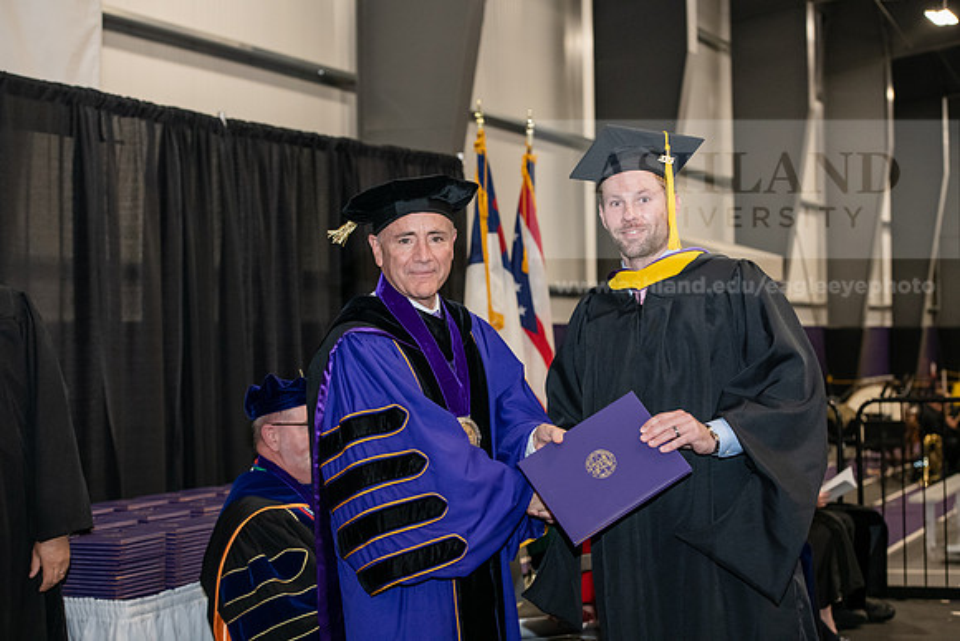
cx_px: 480
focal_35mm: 70
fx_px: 1867
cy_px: 320
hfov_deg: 28.8
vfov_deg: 19.5
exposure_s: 1/200
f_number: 5
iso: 2500
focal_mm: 70
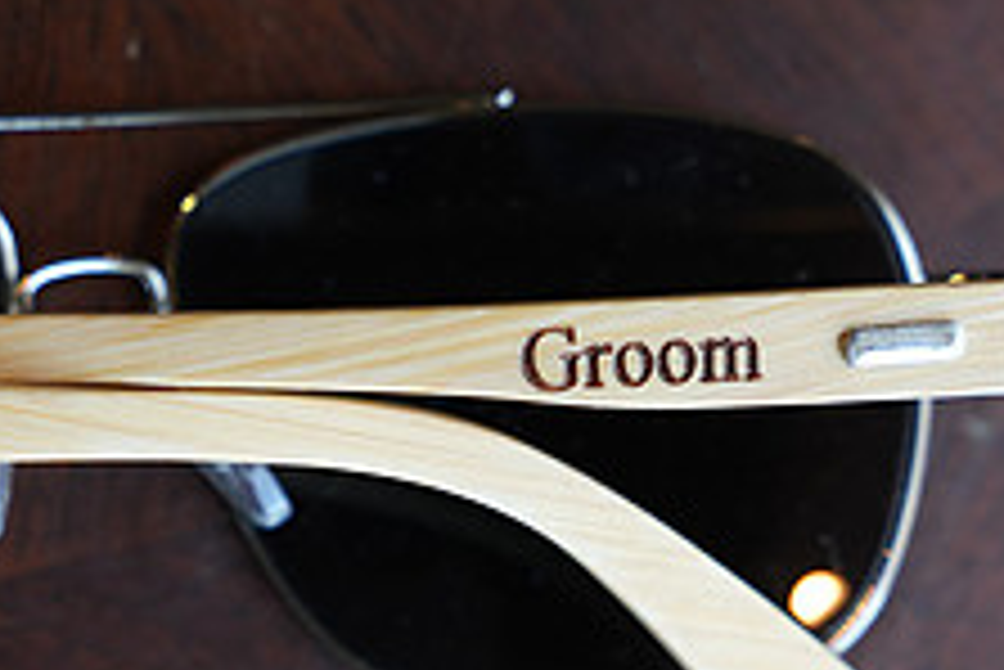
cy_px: 465
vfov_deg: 9.1
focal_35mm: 151
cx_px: 23
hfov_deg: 13.4
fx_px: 4214
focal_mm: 58
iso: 800
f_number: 4
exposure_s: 1/200
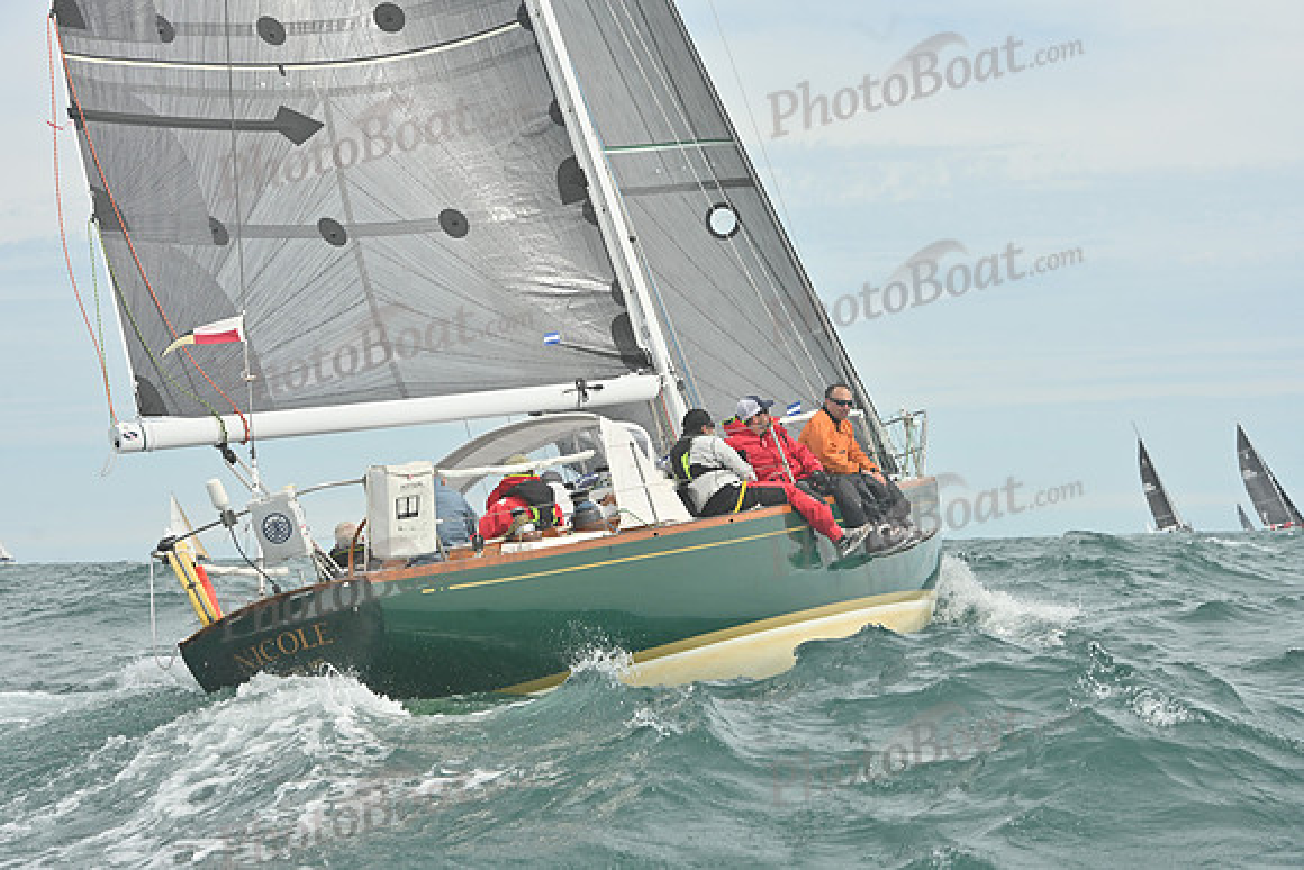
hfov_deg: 20.8
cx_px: 652
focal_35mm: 98
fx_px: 3550
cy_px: 435
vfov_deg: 14.0
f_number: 10
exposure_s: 1/1250
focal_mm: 98
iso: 320
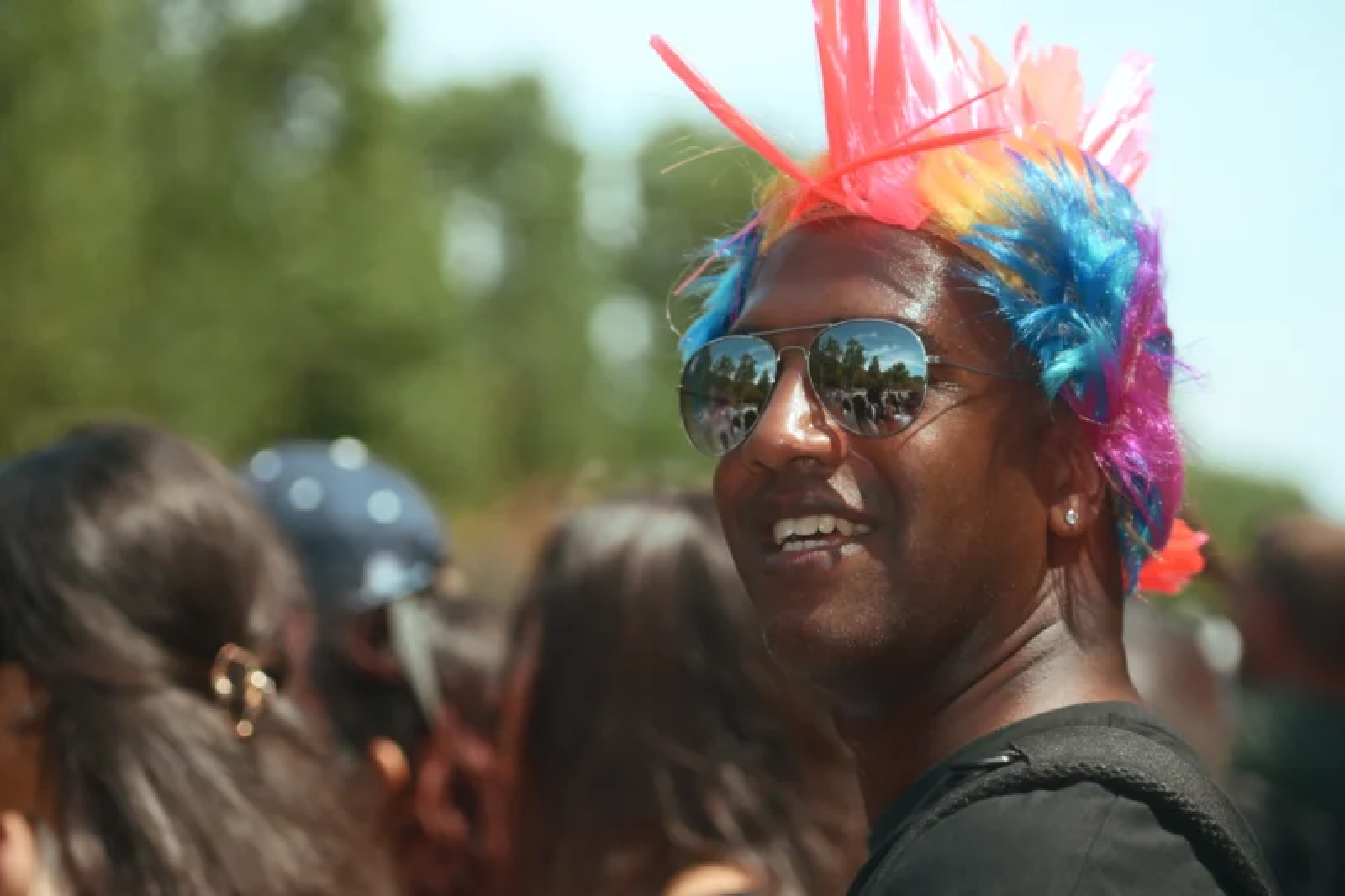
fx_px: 4594
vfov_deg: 11.1
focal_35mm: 123
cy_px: 448
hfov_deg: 16.7
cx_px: 672
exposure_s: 1/400
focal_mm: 82
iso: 100
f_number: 2.8
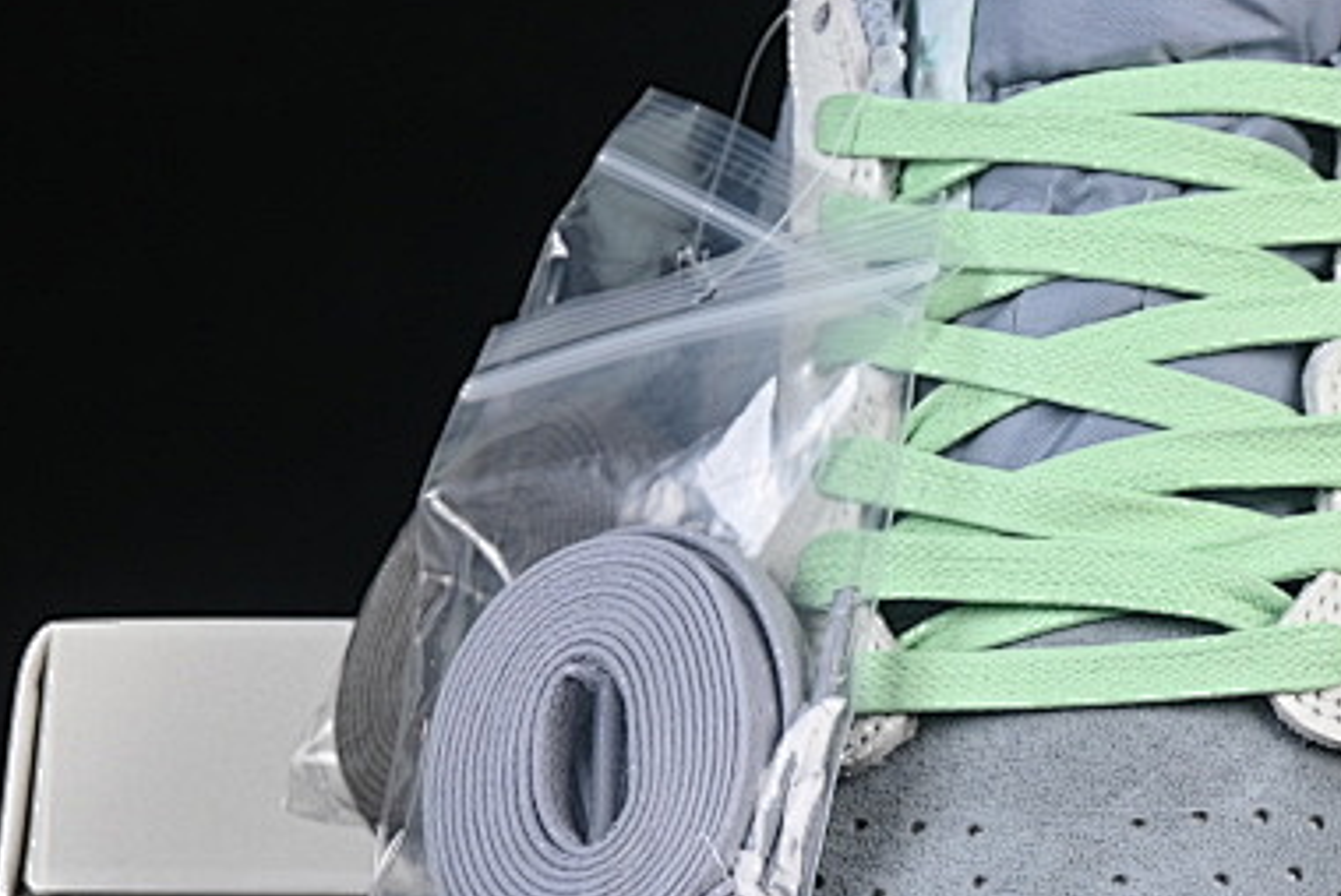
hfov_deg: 9.6
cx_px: 1461
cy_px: 741
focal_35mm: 213
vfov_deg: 6.5
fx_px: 7940
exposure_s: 1/80
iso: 160
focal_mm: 50
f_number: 8
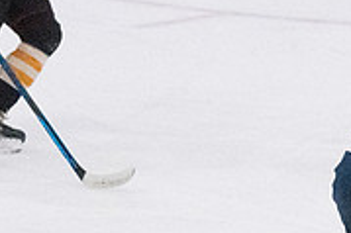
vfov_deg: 2.1
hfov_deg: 3.2
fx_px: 6361
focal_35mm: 653
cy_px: 147
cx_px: 459
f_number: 5
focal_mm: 135
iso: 8000
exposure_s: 1/1600
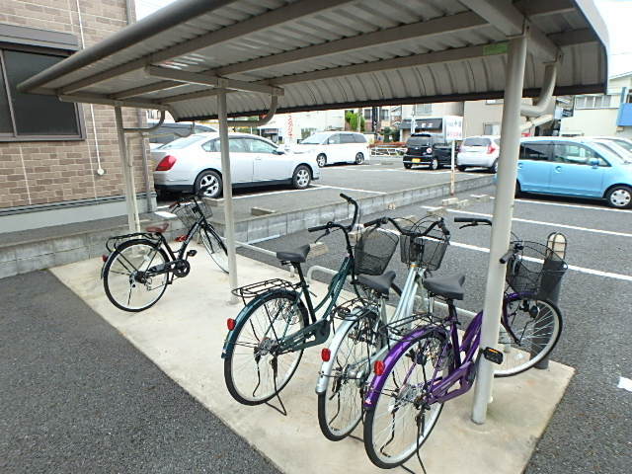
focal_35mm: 21
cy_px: 237
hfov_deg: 79.0
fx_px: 383
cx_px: 316
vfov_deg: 63.4
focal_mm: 3.7
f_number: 3.5
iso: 250
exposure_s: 1/250
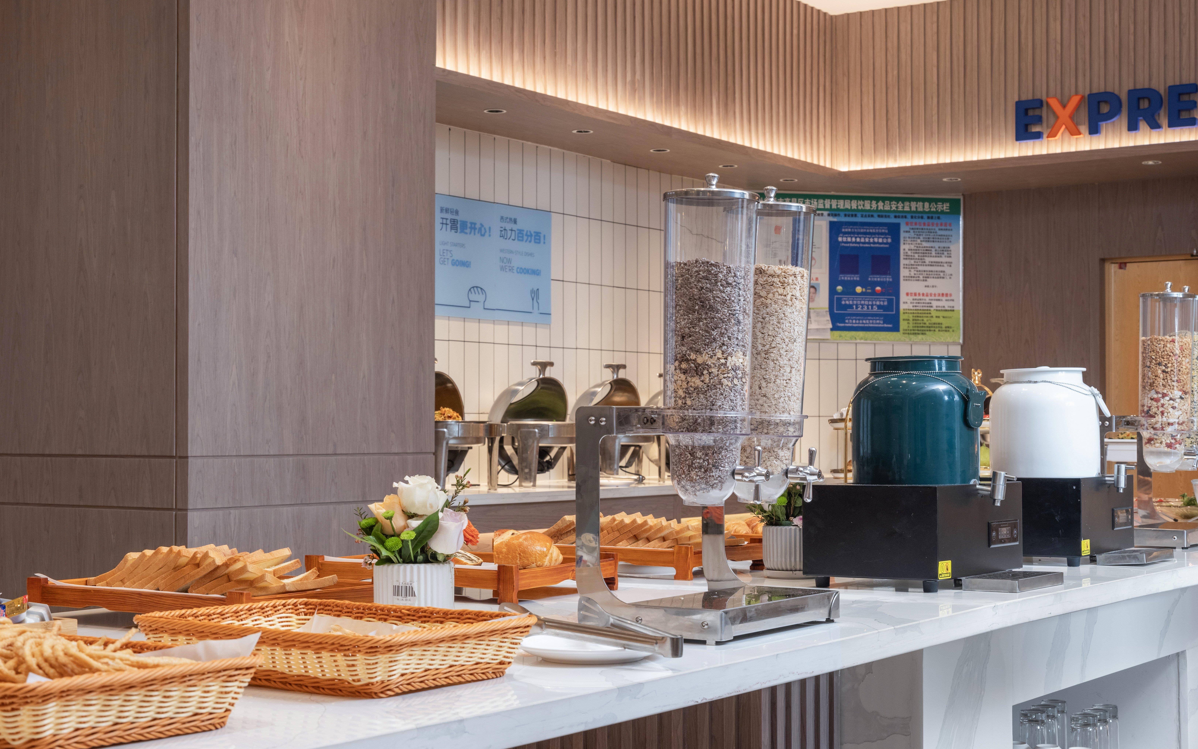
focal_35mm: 55
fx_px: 1796
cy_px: 379
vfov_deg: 23.6
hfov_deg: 36.9
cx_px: 625
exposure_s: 1/10
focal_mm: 51.8
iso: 400
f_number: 10
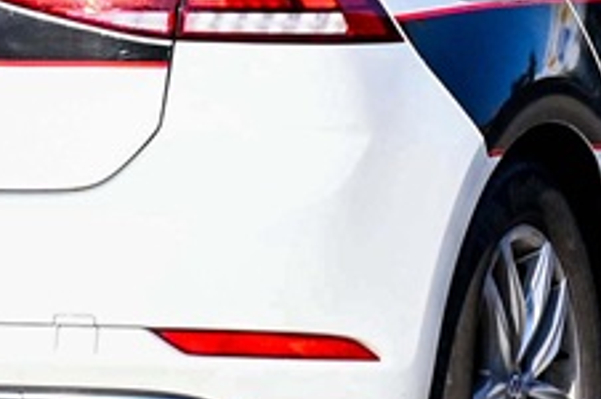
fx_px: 17737
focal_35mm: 1064
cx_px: 367
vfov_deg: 1.3
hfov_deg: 1.9
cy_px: -74
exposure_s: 1/5000
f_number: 2.8
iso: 500
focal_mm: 200
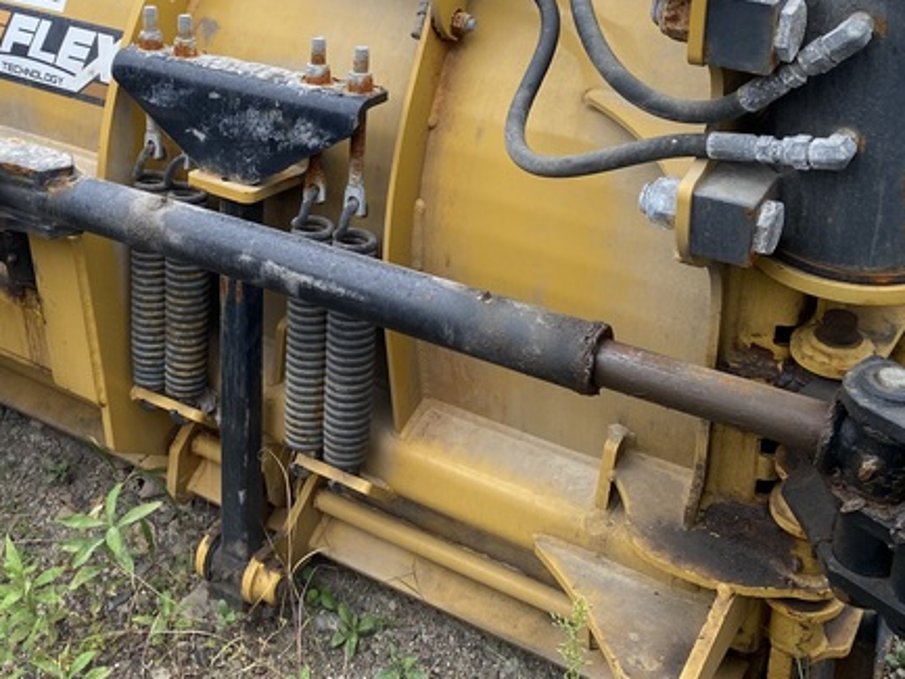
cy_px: 121
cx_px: 301
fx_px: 1255
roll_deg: +6.7
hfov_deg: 39.2
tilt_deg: -28.3
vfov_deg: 29.5
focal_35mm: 48
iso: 40
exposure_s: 1/122
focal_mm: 4.25
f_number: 1.8
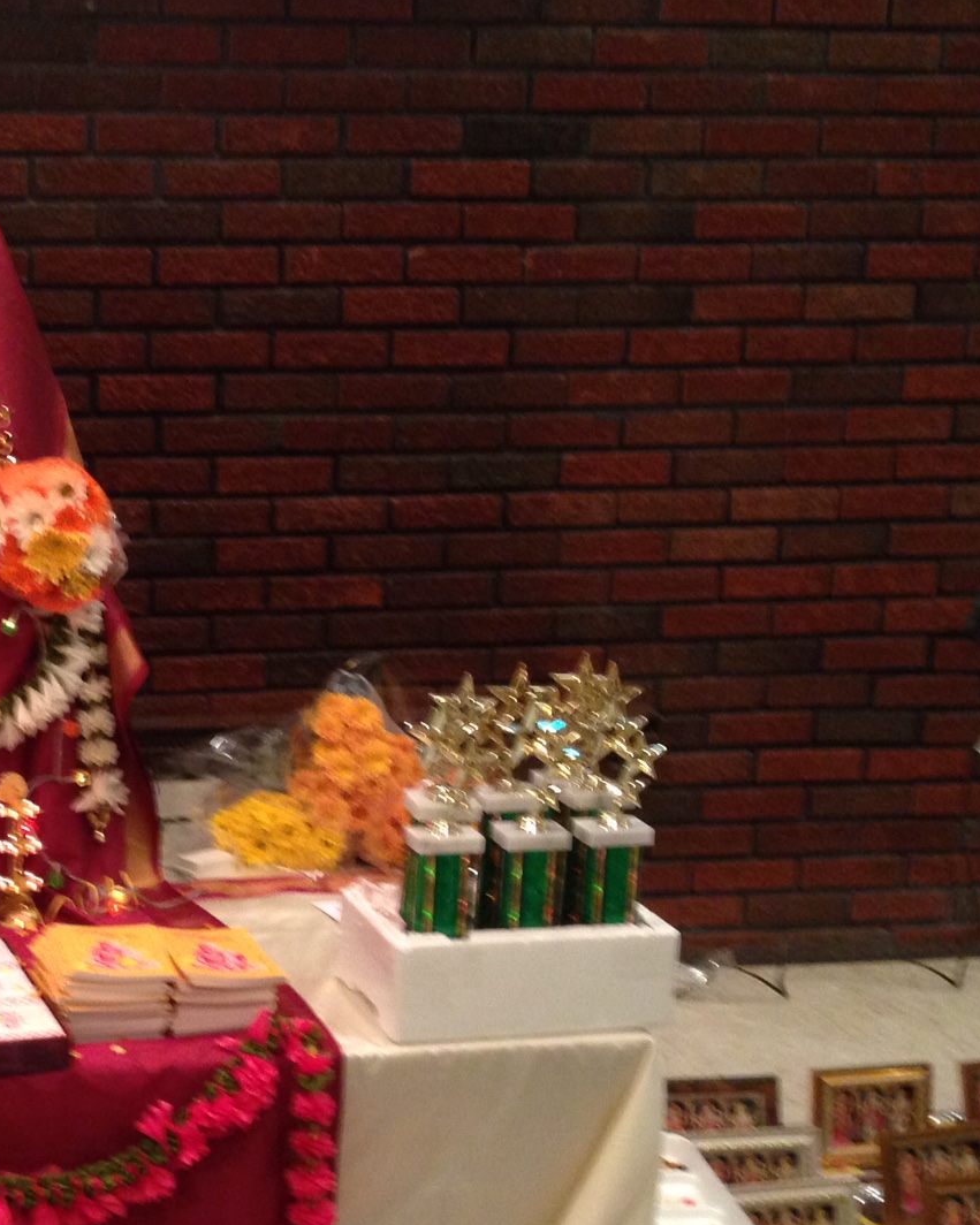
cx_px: 82
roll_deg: -1.1
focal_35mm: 62
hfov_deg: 23.9
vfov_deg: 30.3
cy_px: 785
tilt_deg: -15.4
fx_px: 2248
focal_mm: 4.12
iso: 200
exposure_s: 1/20
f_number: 2.4
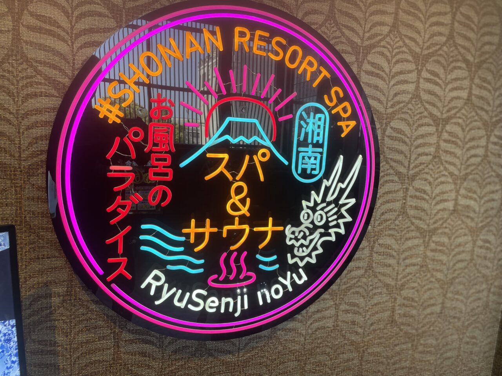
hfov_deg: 67.3
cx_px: 251
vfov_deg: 53.1
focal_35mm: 26
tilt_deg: -9.4
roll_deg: -3.6
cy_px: 188
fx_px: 377
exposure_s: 1/115
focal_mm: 4.2
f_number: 1.6
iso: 50
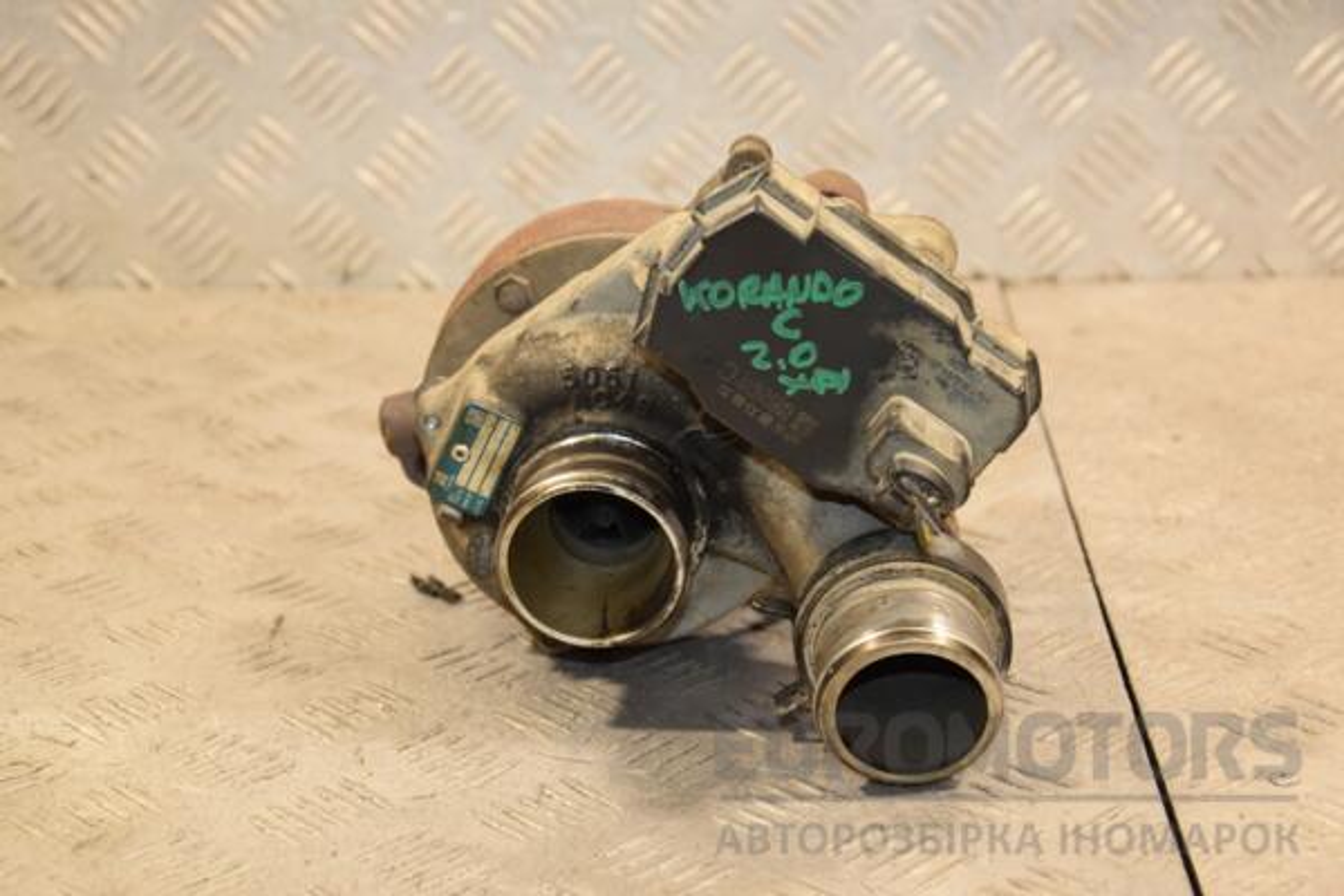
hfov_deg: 26.0
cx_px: 672
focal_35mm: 78
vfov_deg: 17.5
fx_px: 2912
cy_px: 448
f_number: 5
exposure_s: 1/125
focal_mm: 52
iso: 800
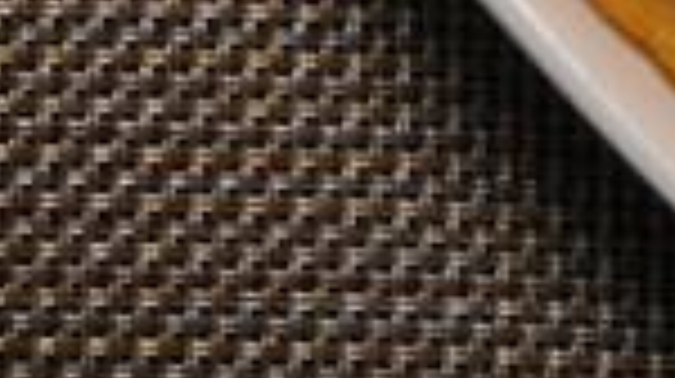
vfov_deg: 4.5
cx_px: 1120
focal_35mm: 270
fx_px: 4833
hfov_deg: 7.8
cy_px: -166
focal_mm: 39
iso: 160
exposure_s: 1/160
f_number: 4.5
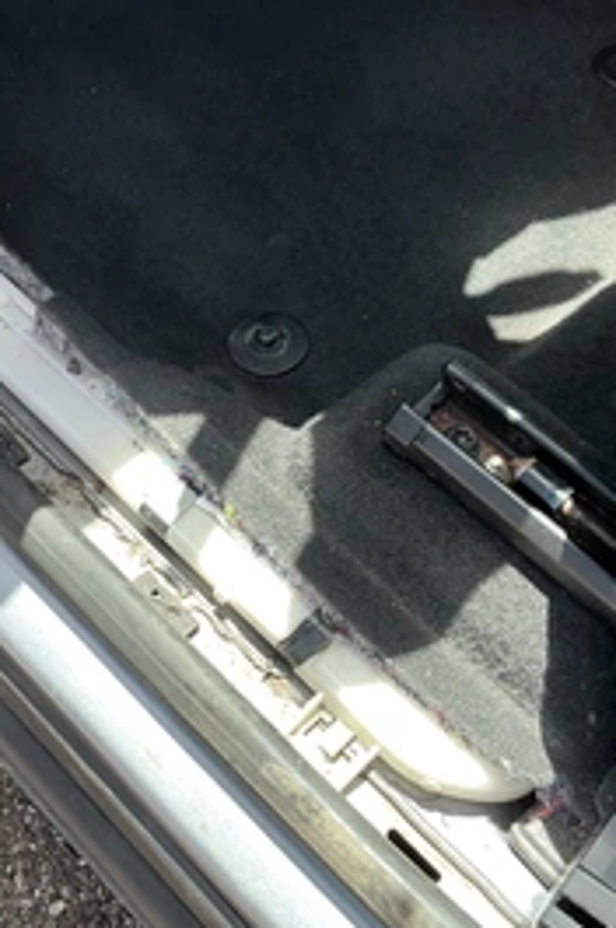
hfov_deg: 30.1
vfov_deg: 44.5
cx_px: 178
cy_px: 480
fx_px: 1132
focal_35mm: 44
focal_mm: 3
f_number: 1.8
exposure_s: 1/122
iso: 25
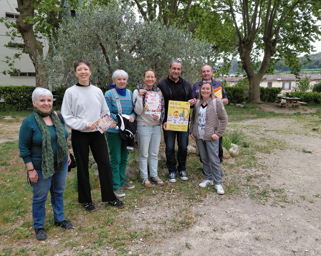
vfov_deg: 53.2
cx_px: 162
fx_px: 257
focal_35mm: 27
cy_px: 127
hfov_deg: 64.1
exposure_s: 1/304
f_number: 1.8
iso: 50
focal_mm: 4.69
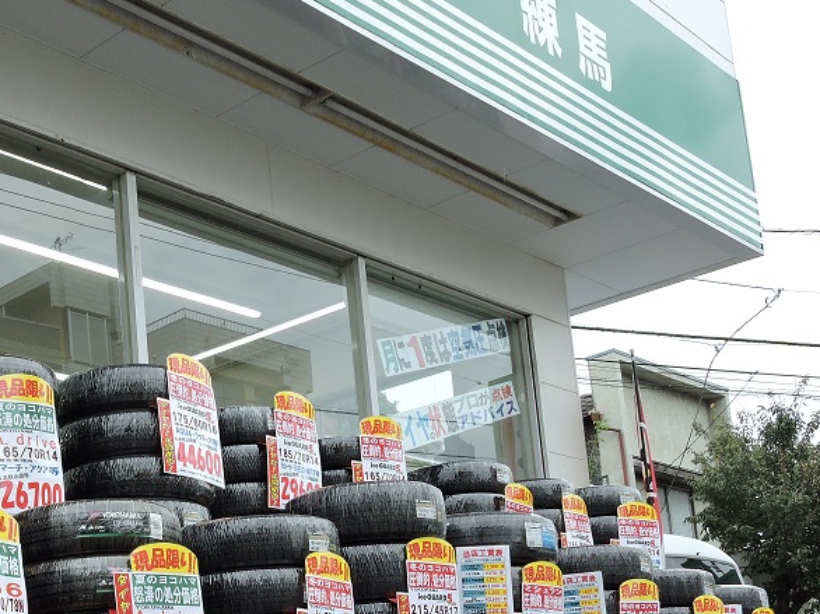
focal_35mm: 59
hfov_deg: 31.5
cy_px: 580
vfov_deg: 23.9
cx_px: 123
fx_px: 1397
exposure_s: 1/200
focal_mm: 5.4
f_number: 3.5
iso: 100
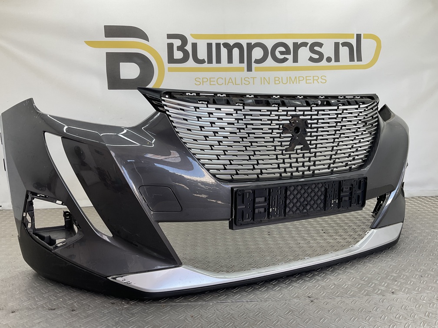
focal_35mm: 29
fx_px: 367
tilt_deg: -7.8
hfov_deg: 61.7
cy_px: 164
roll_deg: +0.2
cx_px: 219
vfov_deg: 48.2
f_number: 1.8
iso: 16
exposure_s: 1/105
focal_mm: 3
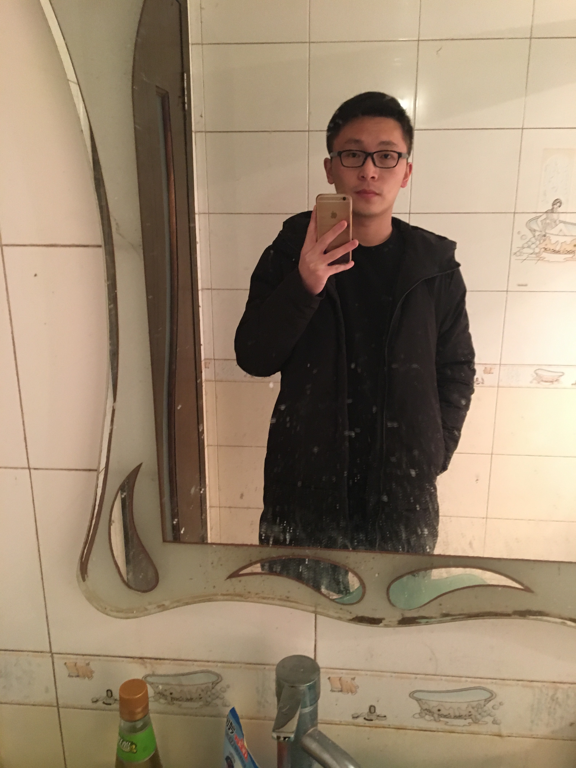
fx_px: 643
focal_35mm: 29
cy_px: 384
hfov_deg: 48.2
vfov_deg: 61.7
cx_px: 288
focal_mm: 4.15
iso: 200
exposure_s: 1/20
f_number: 2.2
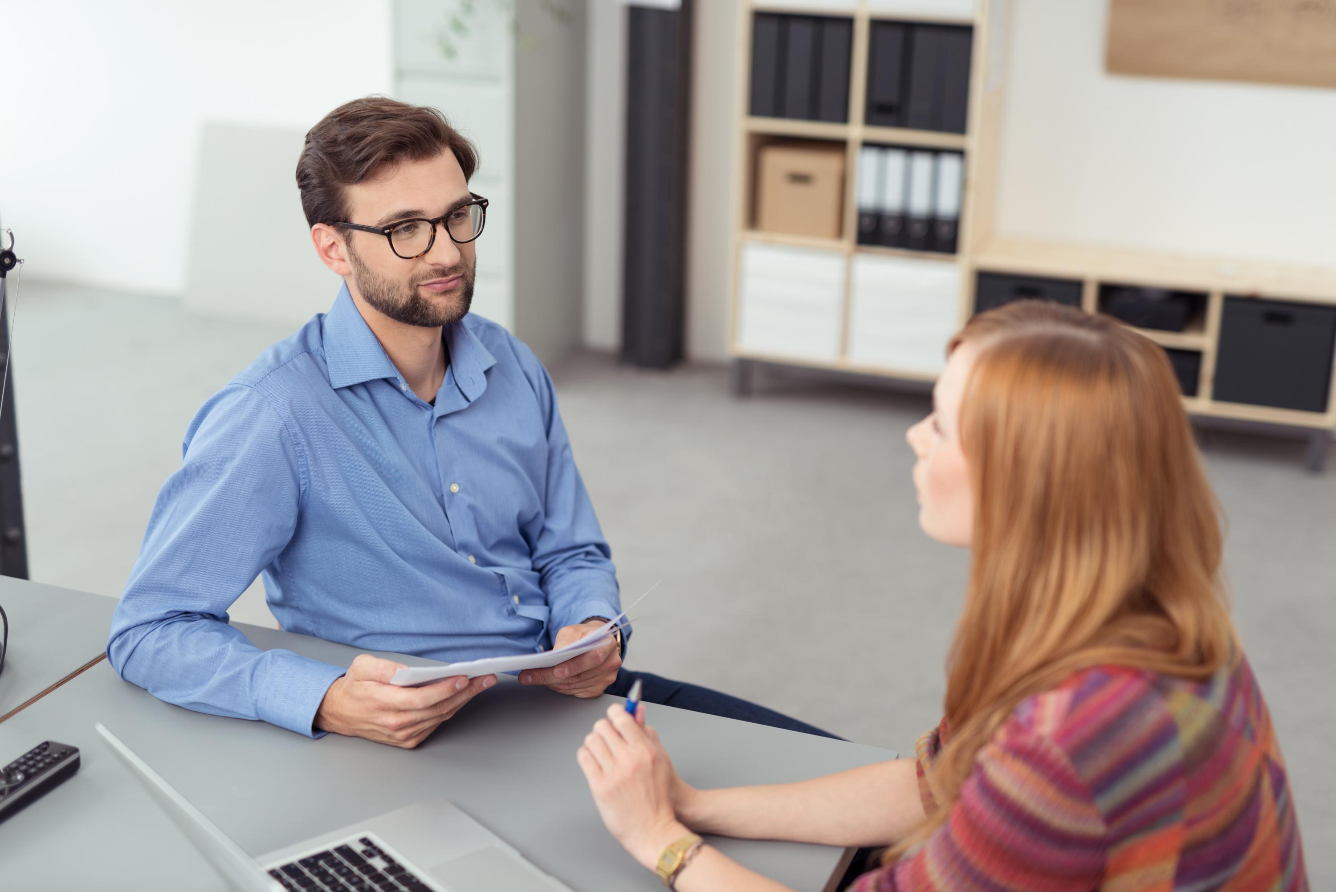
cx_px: 668
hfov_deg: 39.6
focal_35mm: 50
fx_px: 1856
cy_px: 446
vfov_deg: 27.0
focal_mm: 50
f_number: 2
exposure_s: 1/200
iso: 100
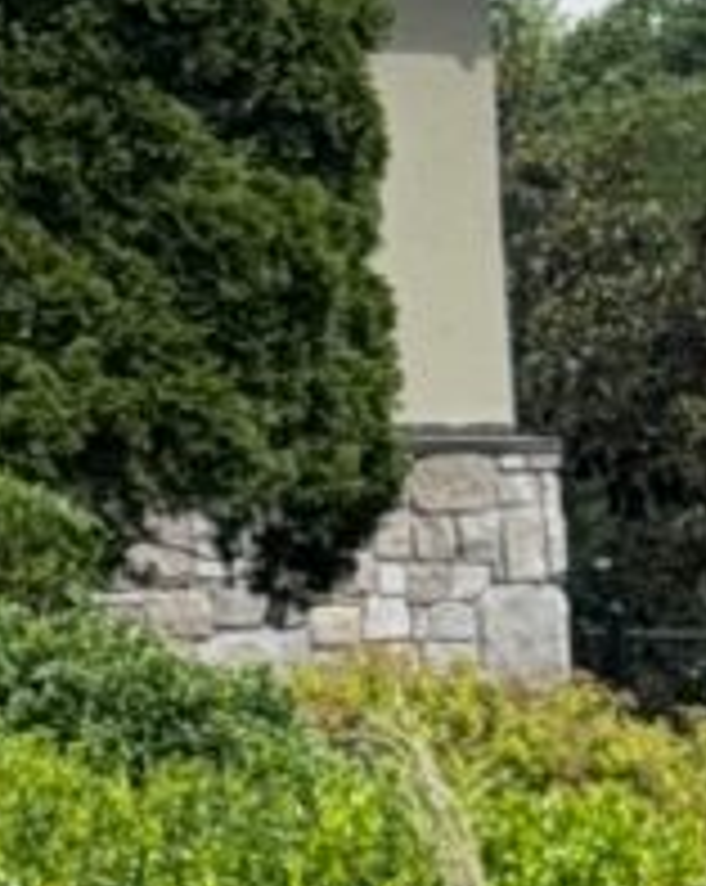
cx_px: -791
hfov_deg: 11.2
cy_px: 90
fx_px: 3194
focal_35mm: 122
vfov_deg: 15.6
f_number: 1.78
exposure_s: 1/4082
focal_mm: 6.76
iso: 50
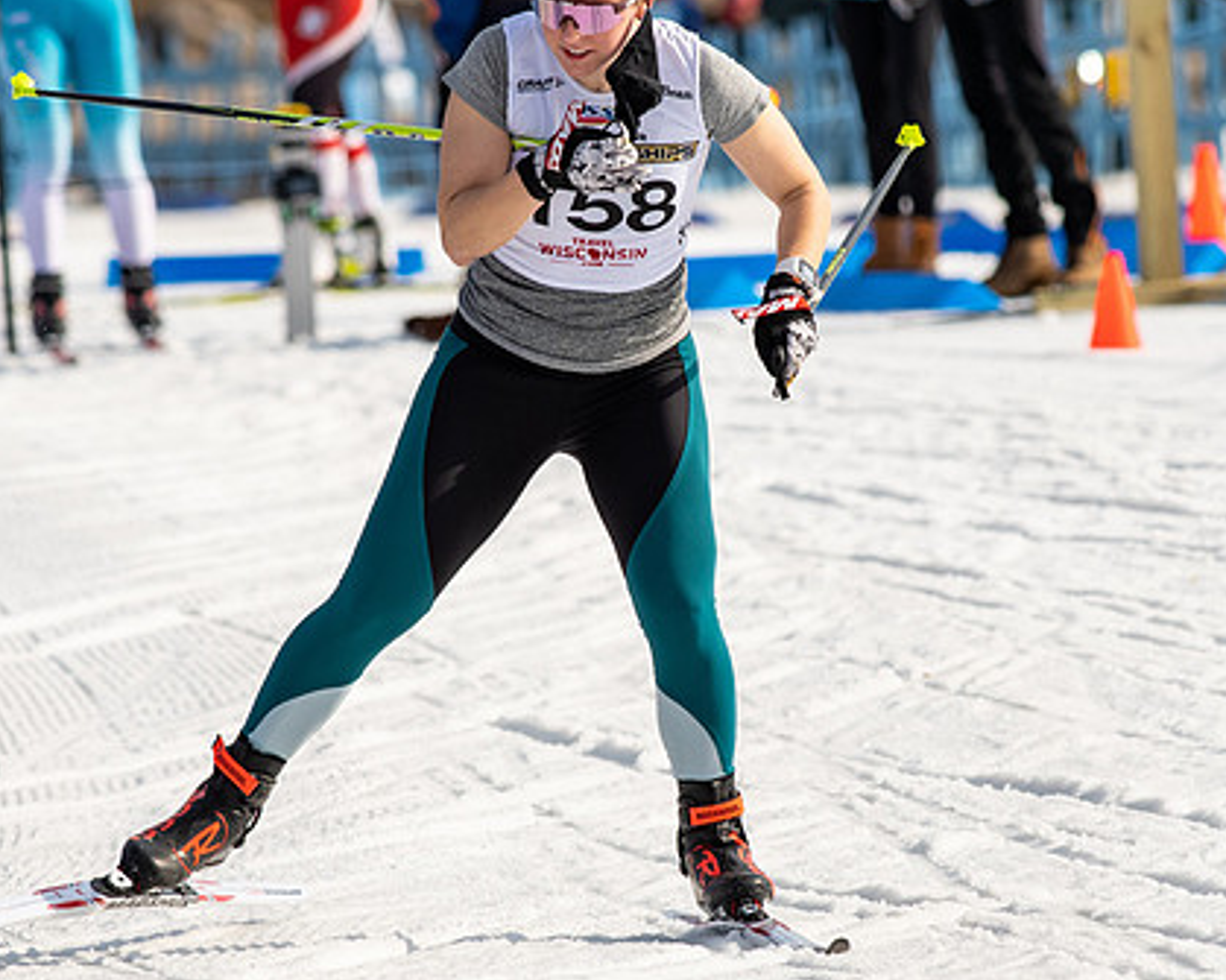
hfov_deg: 2.7
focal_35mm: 713
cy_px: 556
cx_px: 621
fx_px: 25865
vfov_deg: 2.2
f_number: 6.3
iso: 400
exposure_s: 1/2000
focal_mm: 300
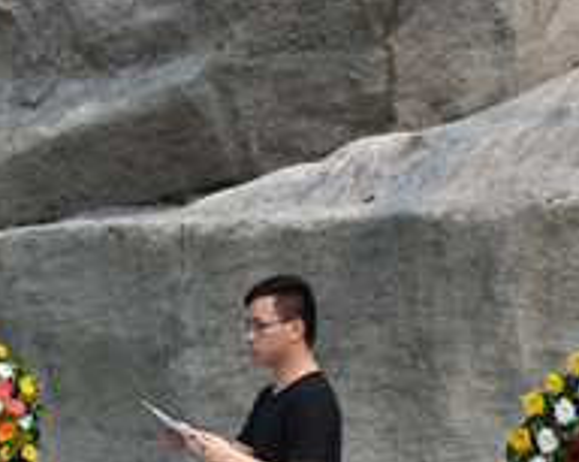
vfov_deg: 10.9
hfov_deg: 12.9
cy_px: 308
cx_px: -320
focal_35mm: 141
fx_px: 2413
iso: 800
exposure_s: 1/500
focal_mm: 32
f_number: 11
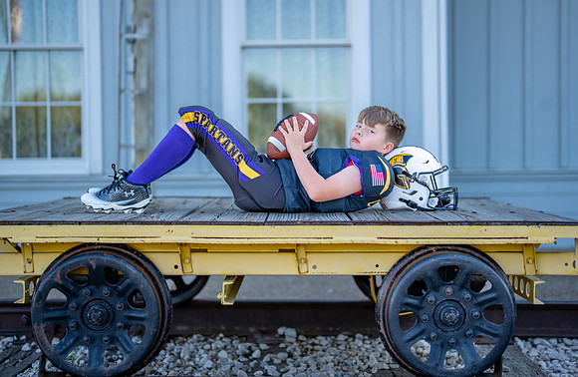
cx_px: 298
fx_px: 872
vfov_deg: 24.4
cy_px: 177
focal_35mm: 55
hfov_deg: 36.7
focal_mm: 50
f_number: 1.2
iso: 100
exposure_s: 1/1600
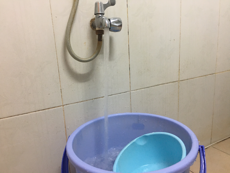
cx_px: 115
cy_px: 86
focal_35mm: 29
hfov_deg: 61.7
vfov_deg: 48.2
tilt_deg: -11.9
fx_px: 193
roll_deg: +2.8
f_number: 2.2
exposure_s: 1/17
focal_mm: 4.15
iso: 100
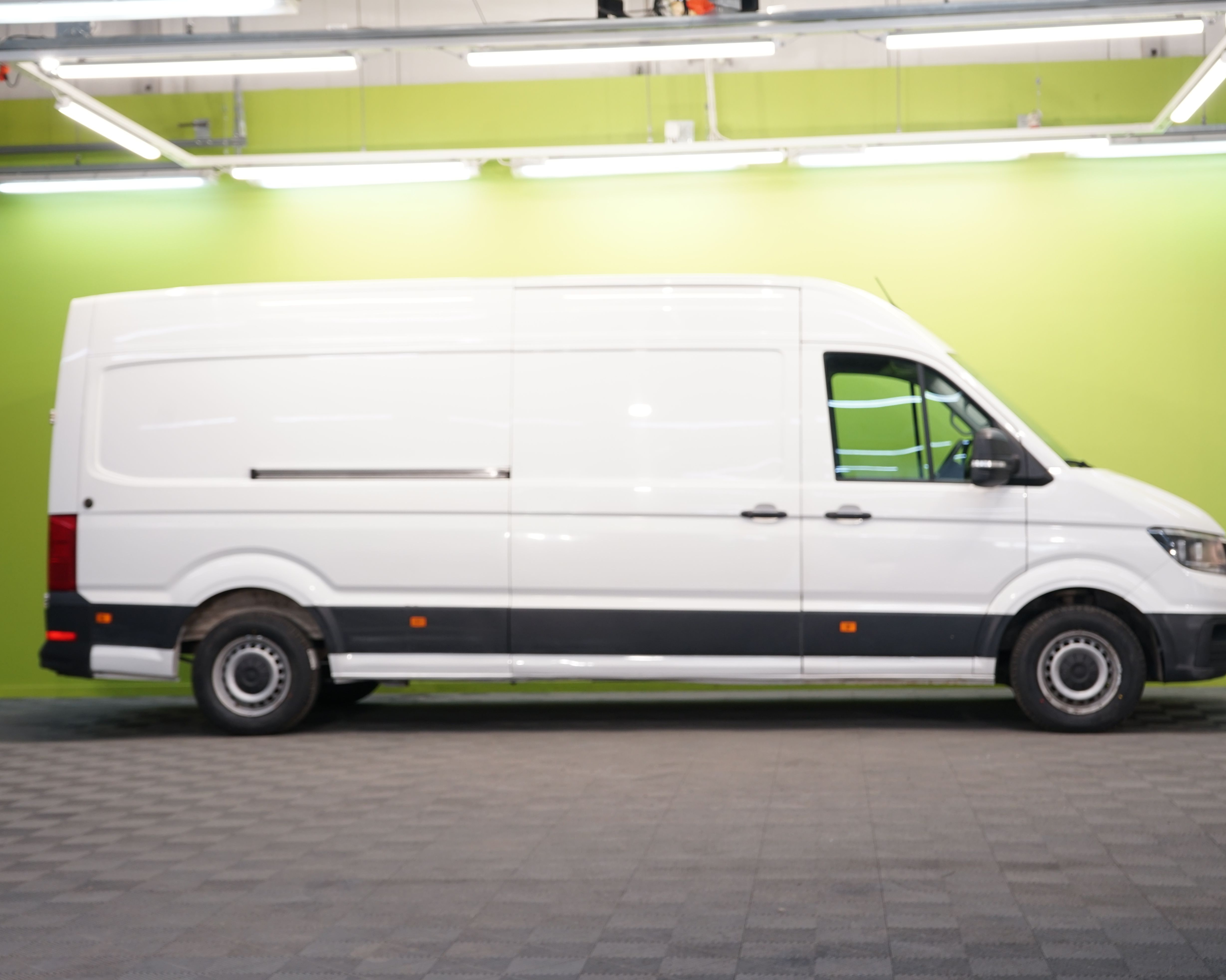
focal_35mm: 55
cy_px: 486
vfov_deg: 27.6
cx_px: 637
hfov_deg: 34.1
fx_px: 1996
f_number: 6.3
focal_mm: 48
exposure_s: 1/25
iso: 400
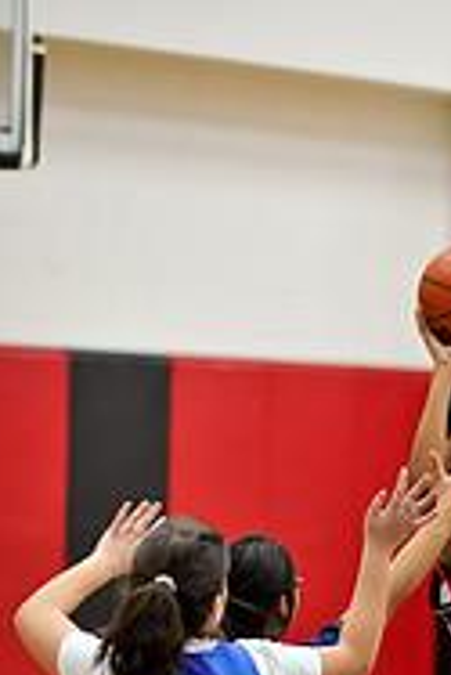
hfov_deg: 6.7
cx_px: 503
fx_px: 3826
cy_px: 664
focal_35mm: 204
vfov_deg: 10.0
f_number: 2
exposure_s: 1/500
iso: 1800
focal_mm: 85
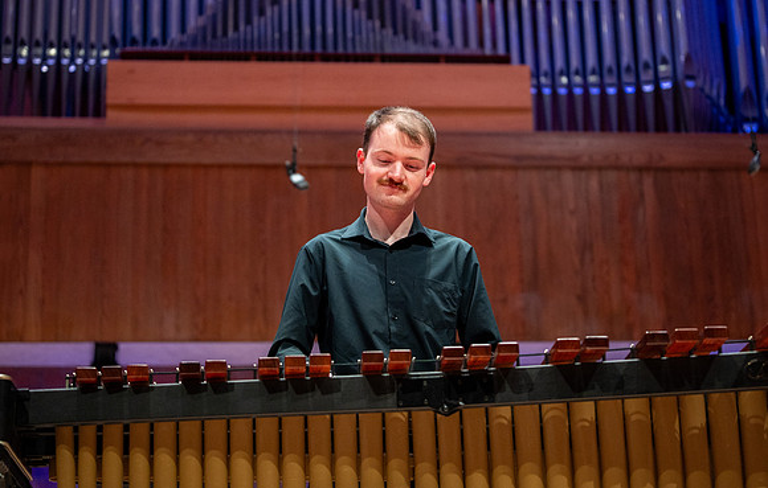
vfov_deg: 15.5
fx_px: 1792
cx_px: 400
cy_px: 202
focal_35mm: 85
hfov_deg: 24.2
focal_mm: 70
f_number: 2.8
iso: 2000
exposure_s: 1/320
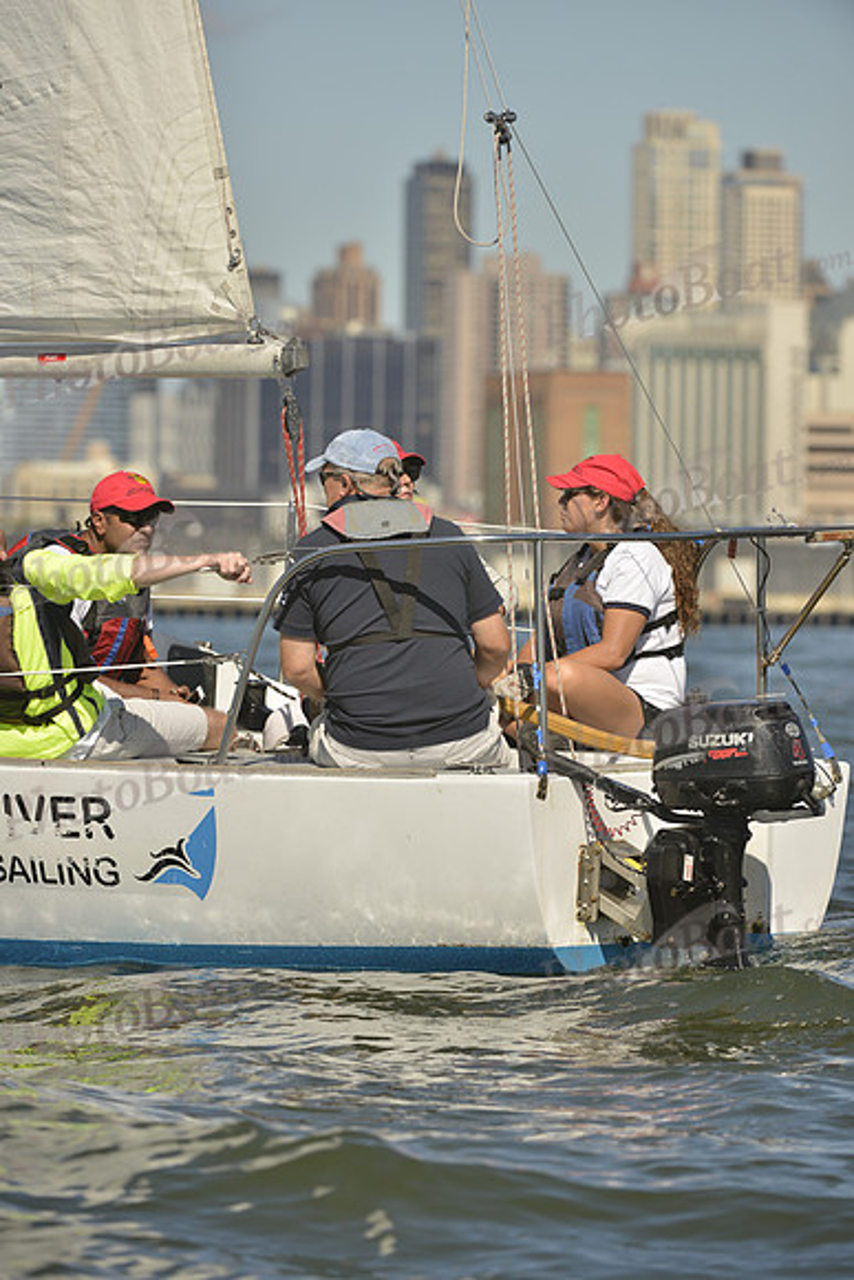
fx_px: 8534
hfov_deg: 5.7
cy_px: 640
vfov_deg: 8.6
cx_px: 427
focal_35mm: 240
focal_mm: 240
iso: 200
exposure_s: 1/1250
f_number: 5.6
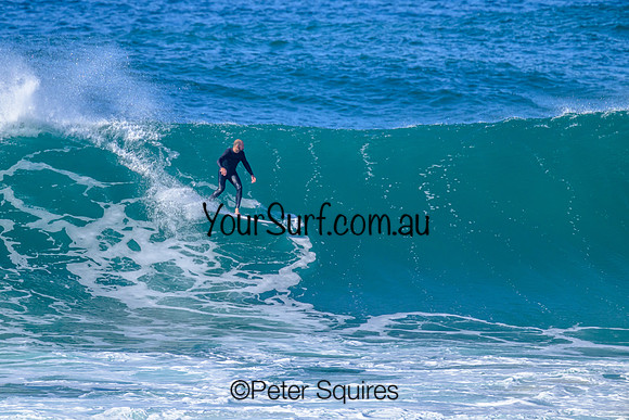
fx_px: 12108
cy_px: 160
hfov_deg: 3.0
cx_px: 240
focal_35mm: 693
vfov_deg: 2.0
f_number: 8
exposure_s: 1/2000
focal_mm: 560
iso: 900
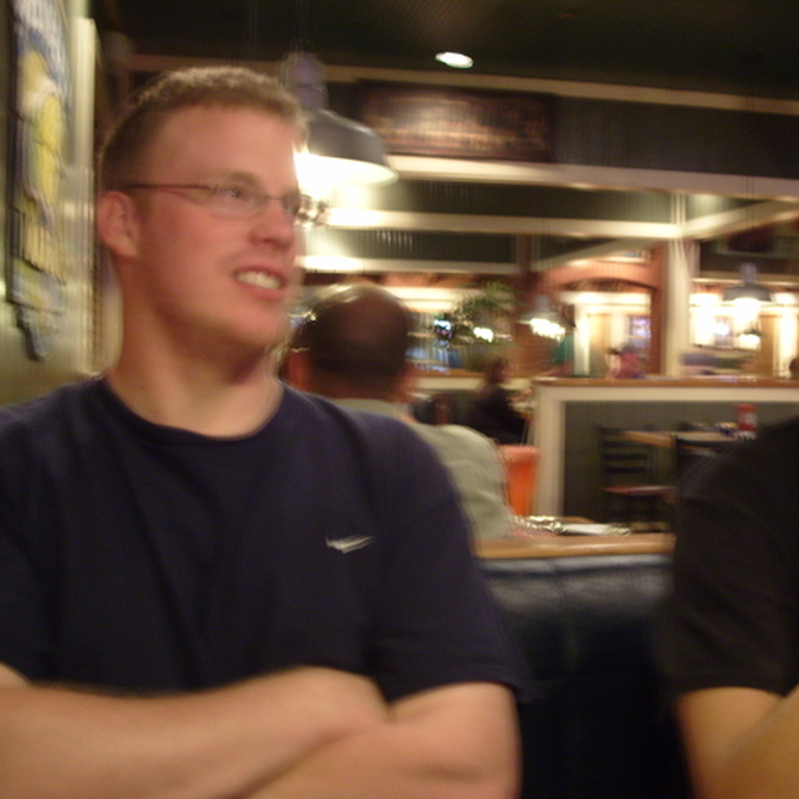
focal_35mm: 42
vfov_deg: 40.0
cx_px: 461
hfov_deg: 39.9
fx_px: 1097
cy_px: 397
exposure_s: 1
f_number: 2.8
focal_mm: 7.8
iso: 200
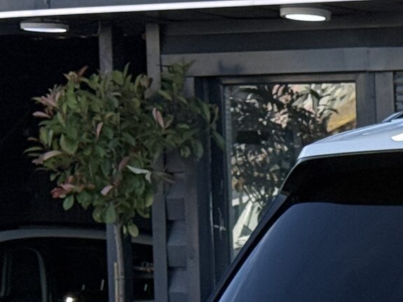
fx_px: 2468
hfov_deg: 8.9
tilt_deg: -3.0
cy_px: 416
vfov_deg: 6.9
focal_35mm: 212
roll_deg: +0.8
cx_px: 747
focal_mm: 6.76
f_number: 1.78
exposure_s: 1/1678
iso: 80
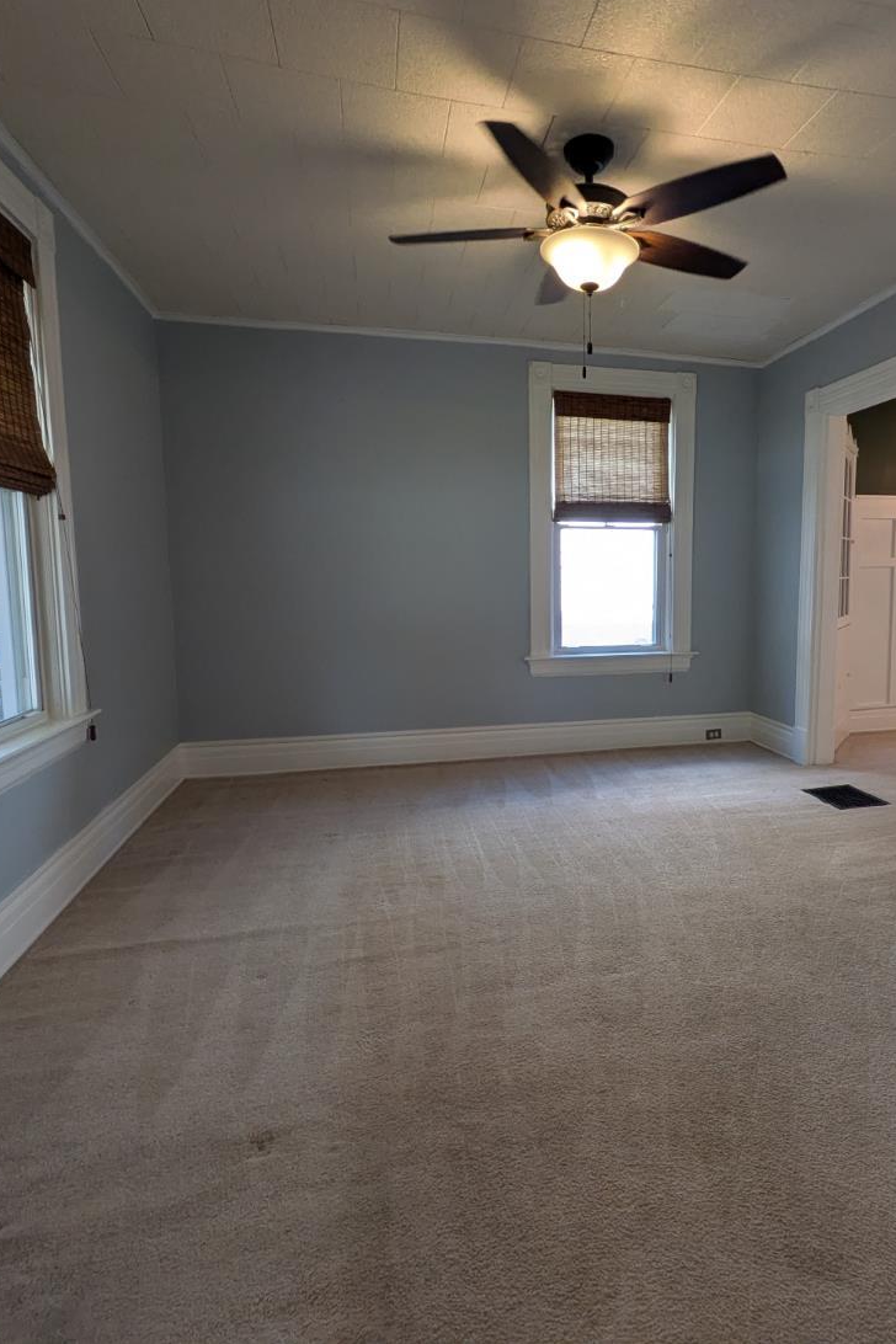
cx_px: 571
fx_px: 747
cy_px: 653
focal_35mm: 20
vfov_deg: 84.0
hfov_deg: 60.9
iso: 169
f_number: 2.2
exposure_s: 1/120
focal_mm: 1.85
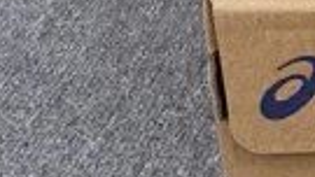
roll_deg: +0.1
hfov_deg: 11.8
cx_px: 663
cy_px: -91
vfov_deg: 7.5
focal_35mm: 160
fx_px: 1337
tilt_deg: -21.7
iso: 25
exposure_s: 1/217
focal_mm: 3.3
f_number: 2.4
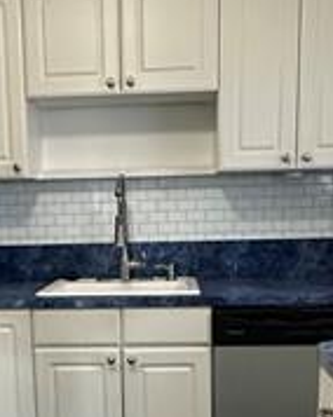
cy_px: 375
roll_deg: +0.9
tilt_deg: -11.3
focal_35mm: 59
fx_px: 728
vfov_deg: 30.6
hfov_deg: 25.6
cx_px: 110
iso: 640
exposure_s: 1/60
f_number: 2.2
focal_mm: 2.22
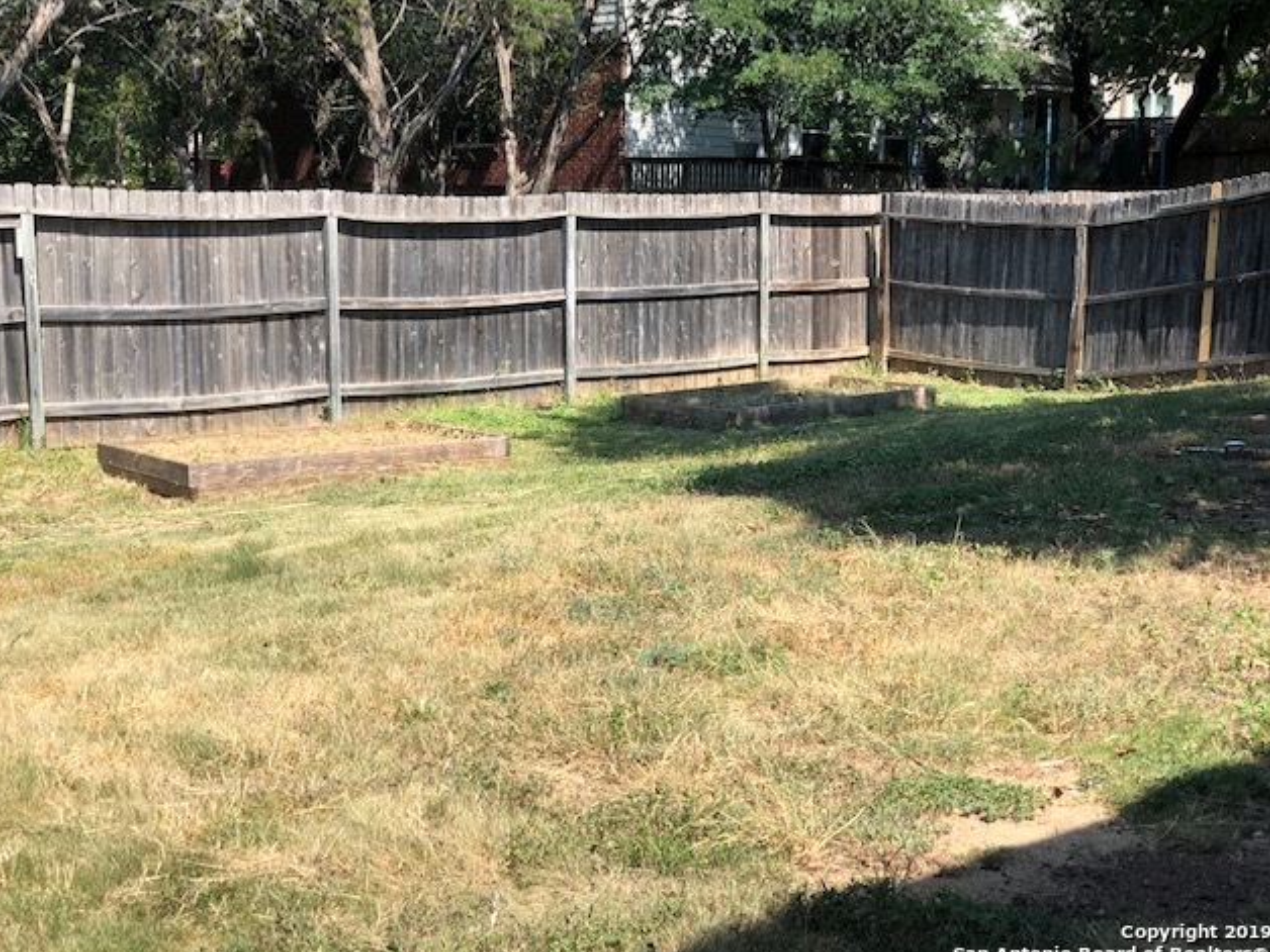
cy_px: 481
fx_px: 1944
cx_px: 629
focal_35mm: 53
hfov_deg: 36.2
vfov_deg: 27.5
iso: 16
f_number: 2.4
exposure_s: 1/640
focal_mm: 6
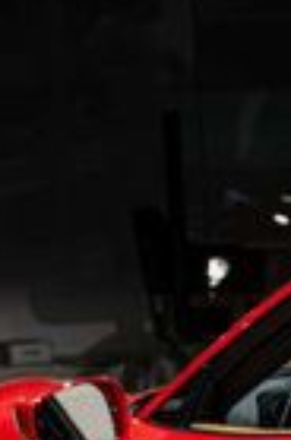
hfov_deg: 4.7
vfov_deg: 7.4
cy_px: 596
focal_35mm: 274
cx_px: 1037
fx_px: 3339
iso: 1600
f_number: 4
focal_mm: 36
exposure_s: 1/80
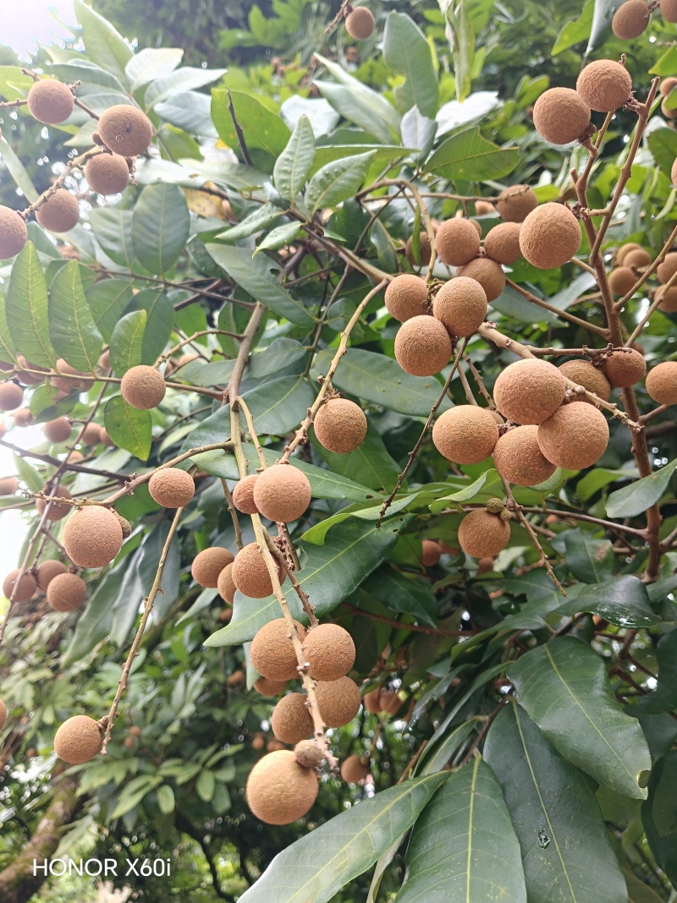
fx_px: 705
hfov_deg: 51.3
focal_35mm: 27
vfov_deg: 65.3
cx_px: 338
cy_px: 452
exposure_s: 1/100
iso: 323
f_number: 1.8
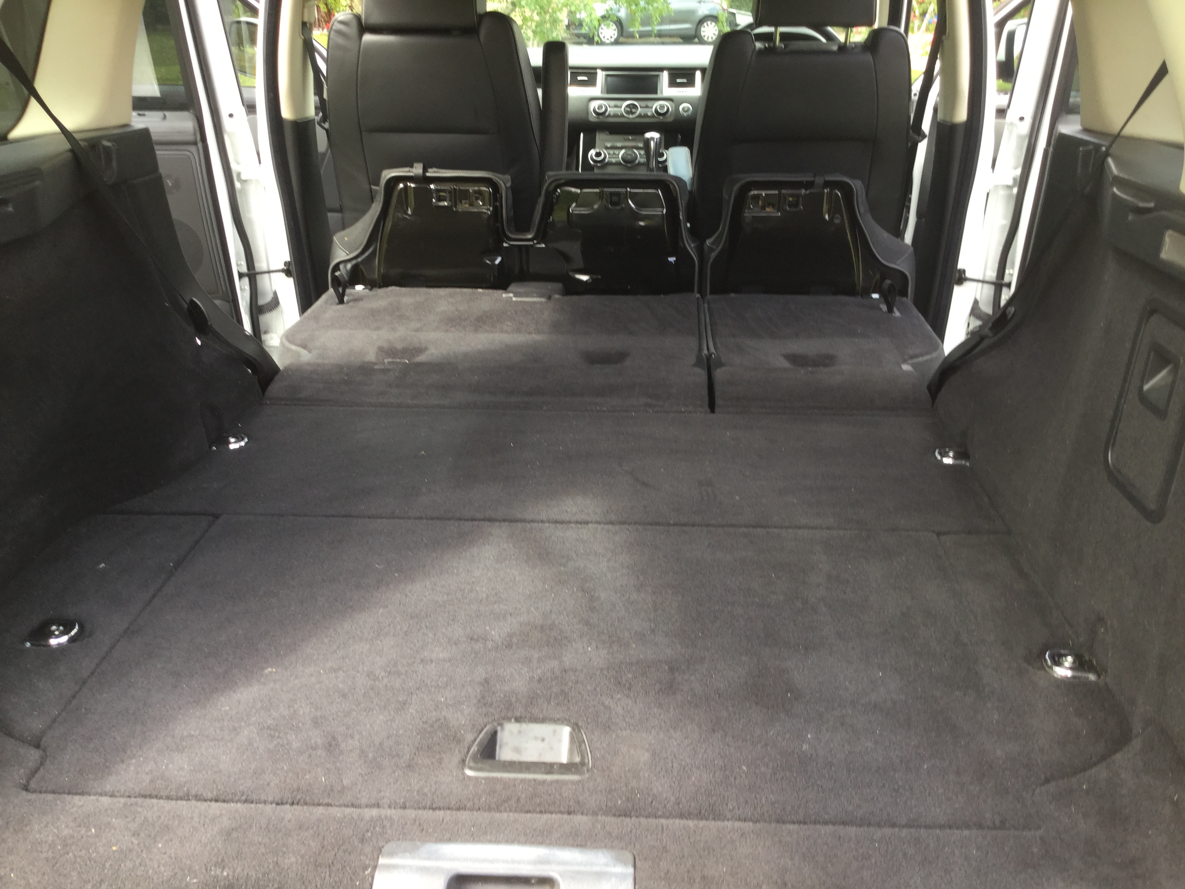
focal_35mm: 31
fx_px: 1061
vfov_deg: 45.4
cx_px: 592
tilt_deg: -22.5
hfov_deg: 58.4
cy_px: 444
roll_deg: -3.0
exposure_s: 1/50
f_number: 2.4
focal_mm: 3.3
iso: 25
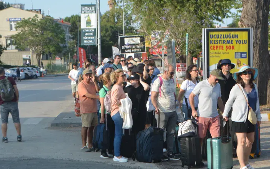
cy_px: 93
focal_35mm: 105
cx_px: 158
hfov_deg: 19.9
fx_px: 770
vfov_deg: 12.5
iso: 200
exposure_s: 1/250
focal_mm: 55
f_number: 8
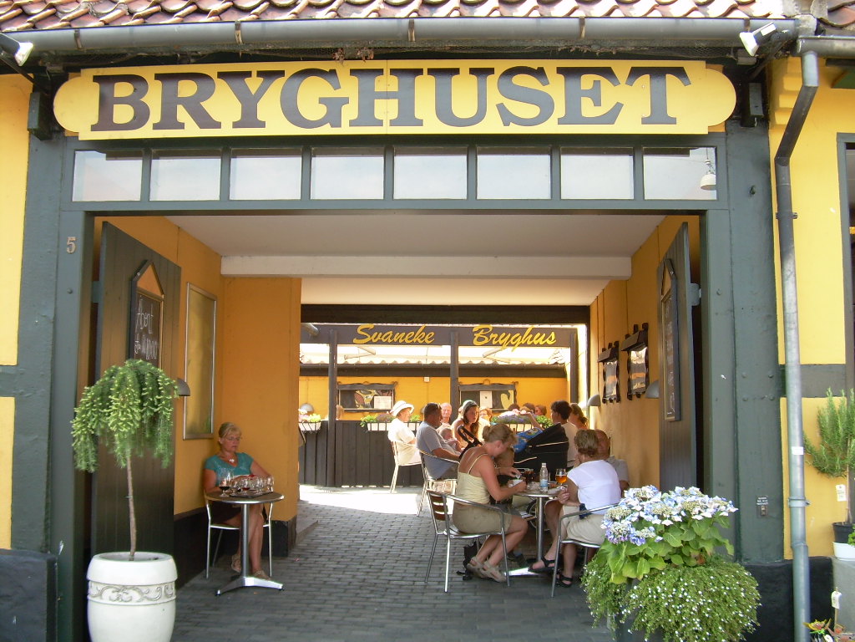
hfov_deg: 49.0
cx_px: 428
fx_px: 939
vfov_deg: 37.7
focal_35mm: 38
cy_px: 321
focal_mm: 6.3
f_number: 2.8
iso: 50
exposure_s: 1/105
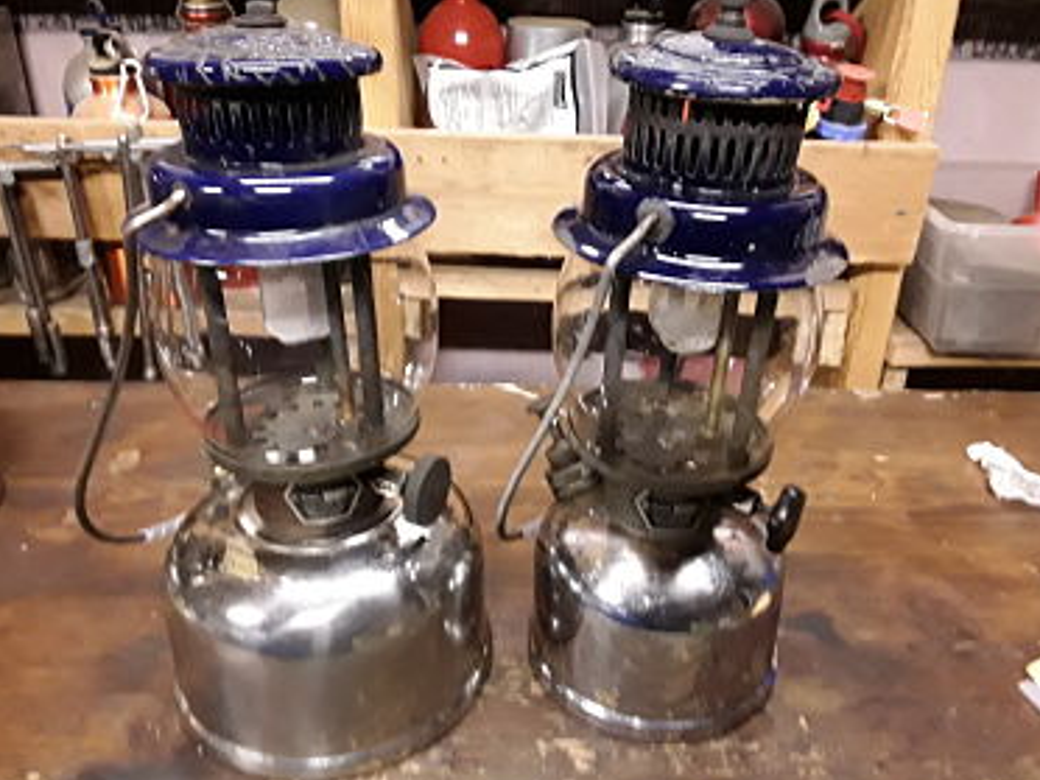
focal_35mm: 29
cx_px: 554
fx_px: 871
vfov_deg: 48.2
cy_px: 389
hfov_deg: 61.6
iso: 320
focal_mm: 2.91
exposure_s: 1/15
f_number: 1.9
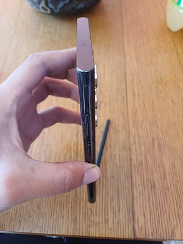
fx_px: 176
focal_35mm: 25
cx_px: 92
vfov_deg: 69.4
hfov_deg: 54.9
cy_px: 122
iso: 250
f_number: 1.8
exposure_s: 1/33.4
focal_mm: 4.65
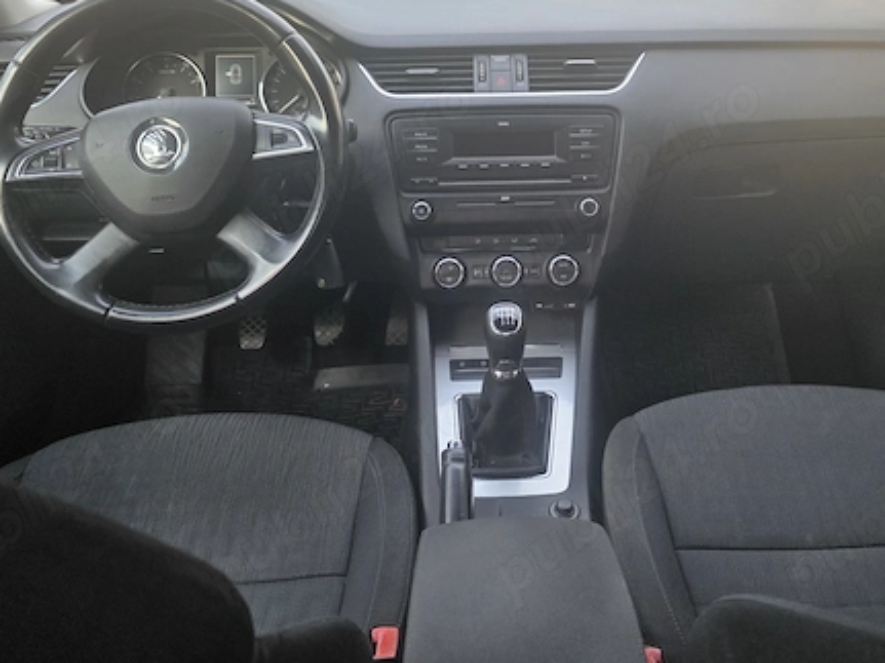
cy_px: 203
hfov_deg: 56.7
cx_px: 483
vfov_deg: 43.3
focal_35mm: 32
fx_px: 818
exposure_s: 1/180
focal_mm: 6.3
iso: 64
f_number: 1.7
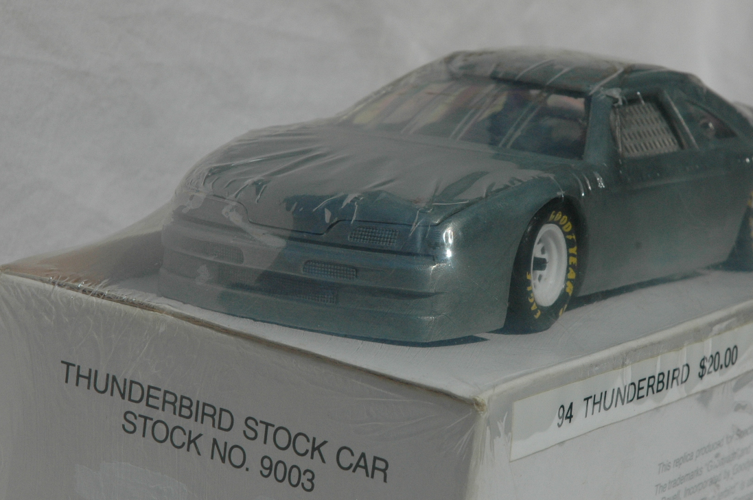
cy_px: 249
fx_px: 3009
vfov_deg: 9.5
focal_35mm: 144
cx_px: 496
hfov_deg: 14.2
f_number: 11
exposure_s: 1/500
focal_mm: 70
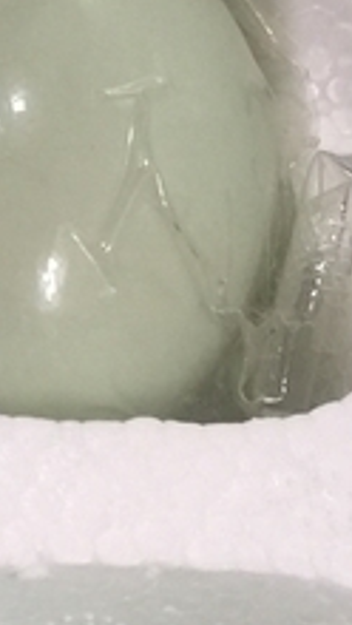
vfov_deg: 14.3
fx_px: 2435
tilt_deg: -45.7
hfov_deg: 7.5
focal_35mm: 147
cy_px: -54
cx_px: -622
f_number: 2.2
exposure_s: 1/15
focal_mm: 4.15
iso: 40
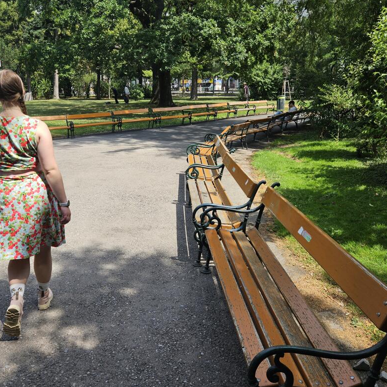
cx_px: 171
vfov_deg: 54.0
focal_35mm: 30
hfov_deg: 53.9
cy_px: 186
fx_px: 379
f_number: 1.8
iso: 25
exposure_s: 1/805
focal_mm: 5.4
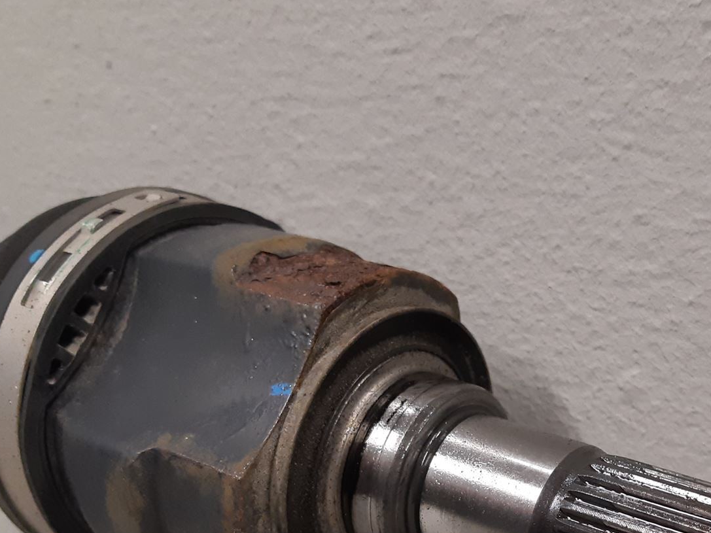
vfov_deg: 28.6
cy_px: 469
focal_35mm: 49
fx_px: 1006
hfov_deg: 38.2
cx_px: 503
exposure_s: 1/50
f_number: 1.7
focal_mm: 3.93
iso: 200
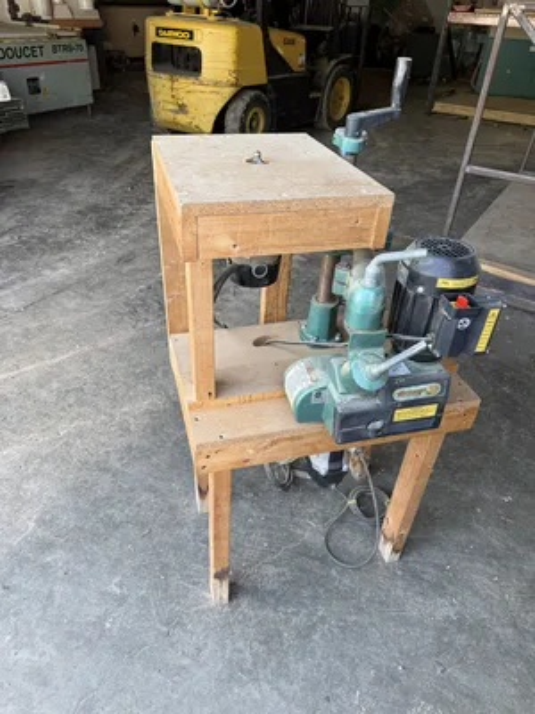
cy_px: 357
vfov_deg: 71.6
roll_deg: -3.3
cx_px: 268
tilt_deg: -35.3
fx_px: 495
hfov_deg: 56.8
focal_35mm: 24
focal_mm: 6.76
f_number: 1.78
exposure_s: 1/121
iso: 64
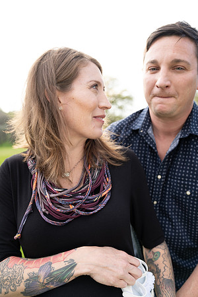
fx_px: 239
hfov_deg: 45.0
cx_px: 99
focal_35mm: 29
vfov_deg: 63.7
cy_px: 148
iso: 125
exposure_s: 1/125
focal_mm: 29
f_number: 3.2
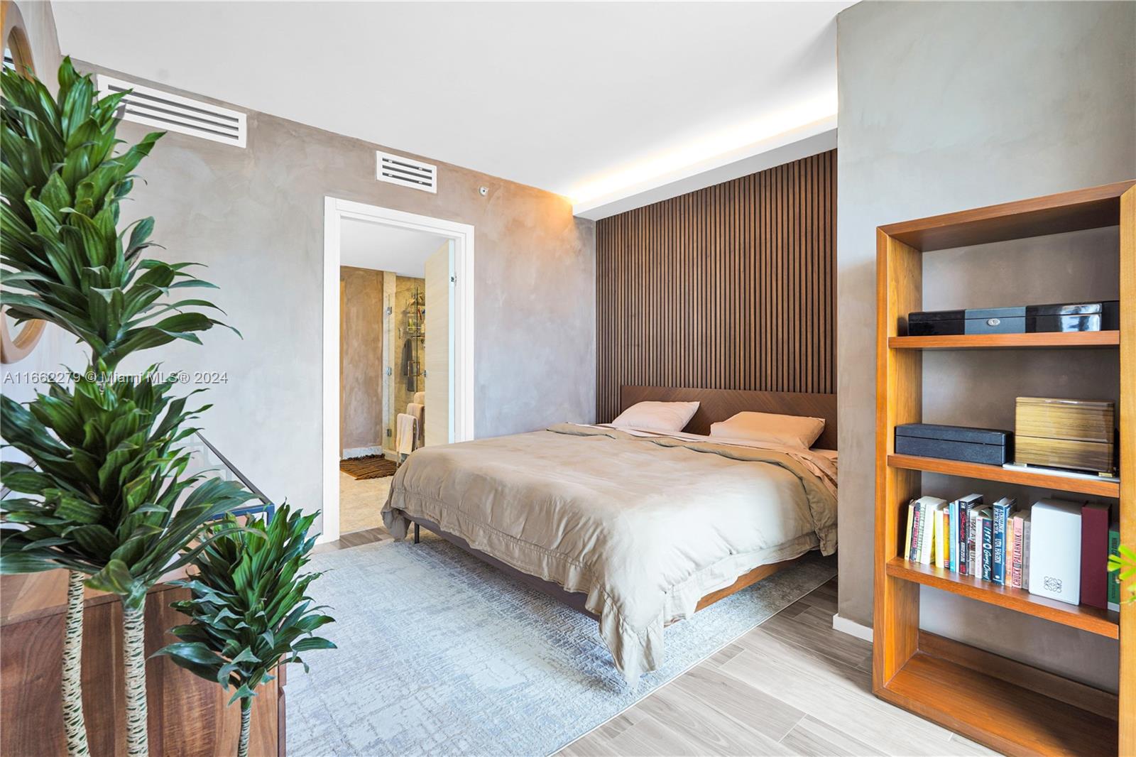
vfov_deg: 73.7
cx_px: 568
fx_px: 505
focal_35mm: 16
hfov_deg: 96.7
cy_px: 378
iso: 200
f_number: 8
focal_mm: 16
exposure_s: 1/4
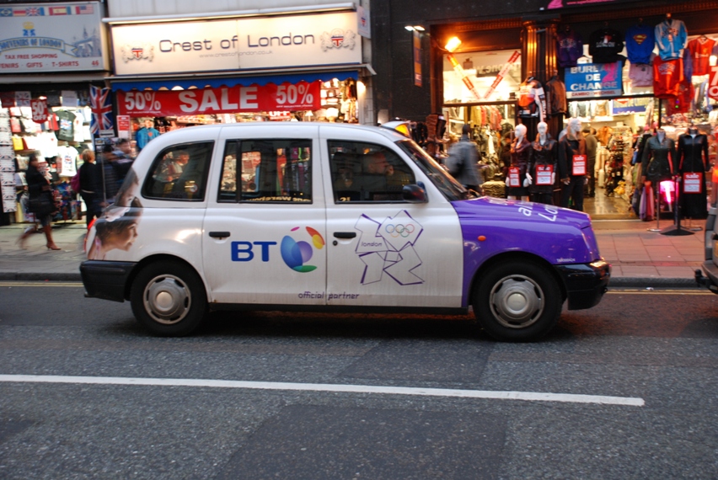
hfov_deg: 42.3
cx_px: 359
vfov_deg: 29.0
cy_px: 240
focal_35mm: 46
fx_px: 928
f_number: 5
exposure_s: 1/10
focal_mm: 31
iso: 400
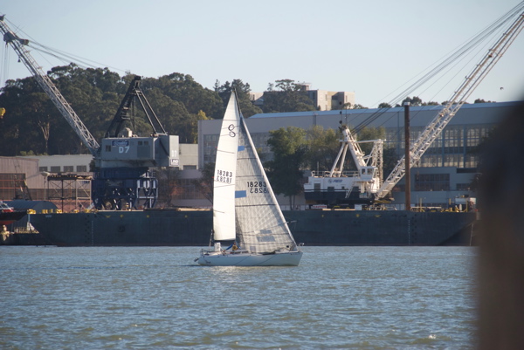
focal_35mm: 255
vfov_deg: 5.4
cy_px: 175
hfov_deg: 8.1
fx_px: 3714
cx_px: 262
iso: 250
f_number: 5.6
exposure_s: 1/800
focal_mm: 170
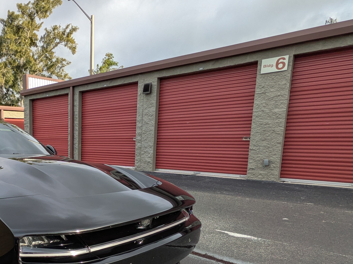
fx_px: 296
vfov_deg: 47.2
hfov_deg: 54.4
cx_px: 41
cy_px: 184
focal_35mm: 29
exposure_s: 1/465
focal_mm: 1.85
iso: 57
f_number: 2.2
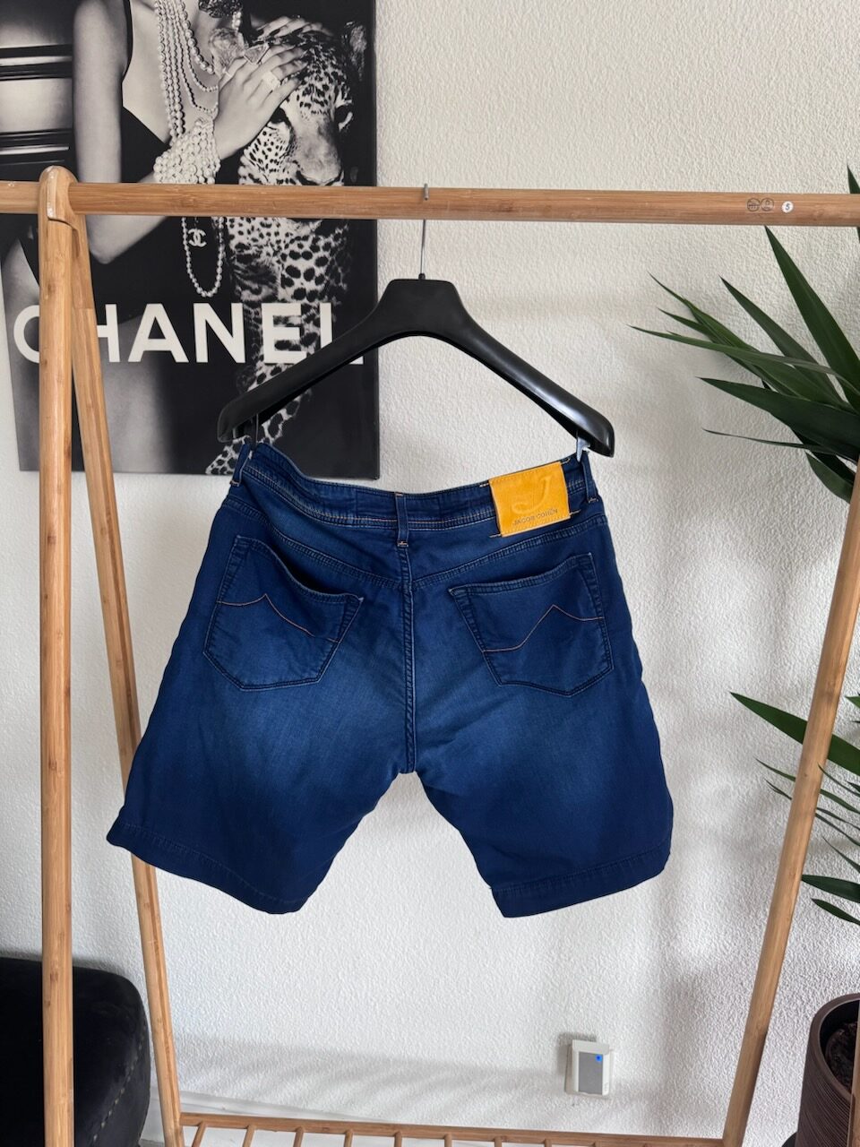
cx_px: 430
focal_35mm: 24
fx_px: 795
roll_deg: -1.5
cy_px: 574
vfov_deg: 71.6
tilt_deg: -10.3
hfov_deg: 56.8
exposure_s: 1/60
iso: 250
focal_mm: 6.76
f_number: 1.78
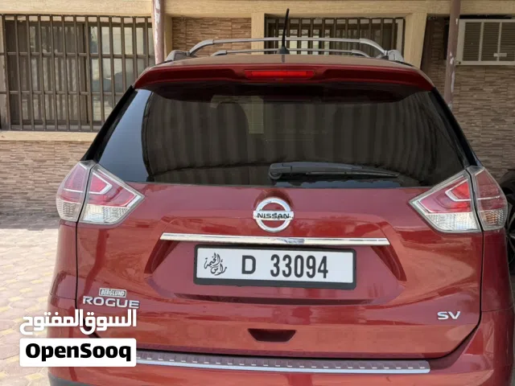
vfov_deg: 56.8
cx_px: 258
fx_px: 357
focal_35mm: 24
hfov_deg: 71.6
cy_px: 193
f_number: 1.78
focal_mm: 6.76
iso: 80
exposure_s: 1/1618
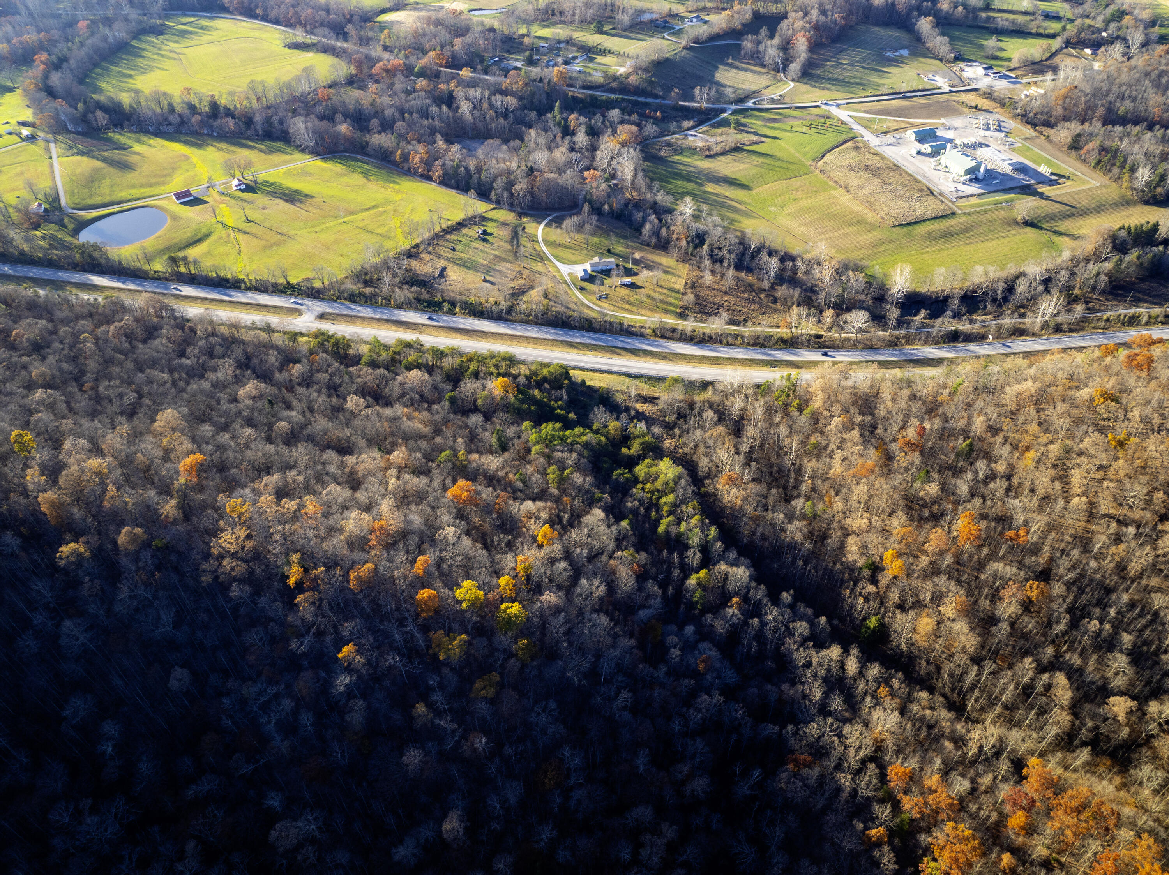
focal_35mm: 24
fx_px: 810
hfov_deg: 71.6
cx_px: 584
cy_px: 438
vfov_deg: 56.8
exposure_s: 1/30
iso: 110
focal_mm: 12.29
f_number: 2.8
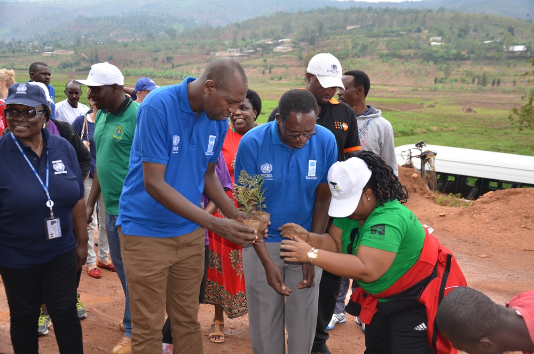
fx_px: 622
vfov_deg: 31.7
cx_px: 267
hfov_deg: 46.5
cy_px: 177
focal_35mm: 42
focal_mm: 28
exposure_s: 1/250
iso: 140
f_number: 4
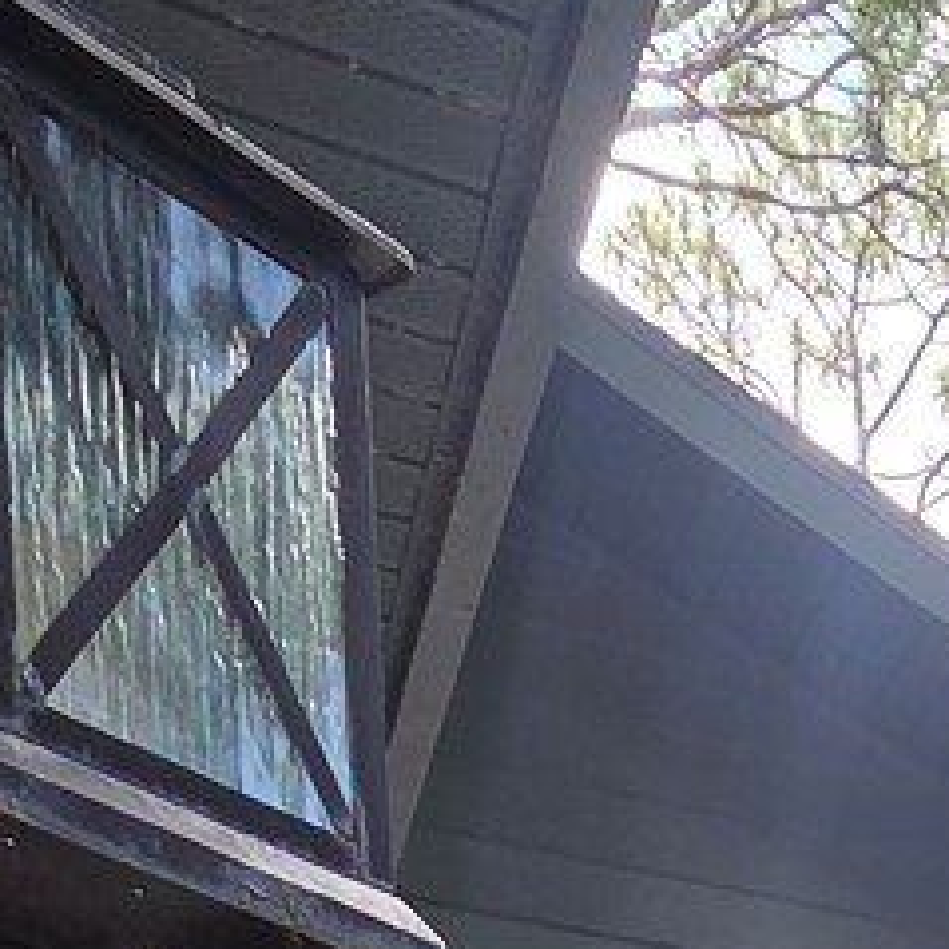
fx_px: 2388
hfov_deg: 19.0
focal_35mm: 77
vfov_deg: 14.4
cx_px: 1517
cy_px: 2311
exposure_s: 1/153
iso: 50
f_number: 2.2
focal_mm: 2.2
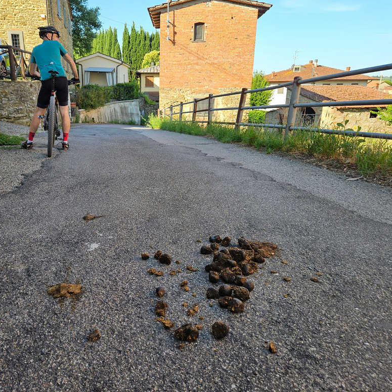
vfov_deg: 57.3
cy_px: 194
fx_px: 359
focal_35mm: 28
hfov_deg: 56.8
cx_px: 153
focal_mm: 5.4
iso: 25
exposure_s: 1/499
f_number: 1.8
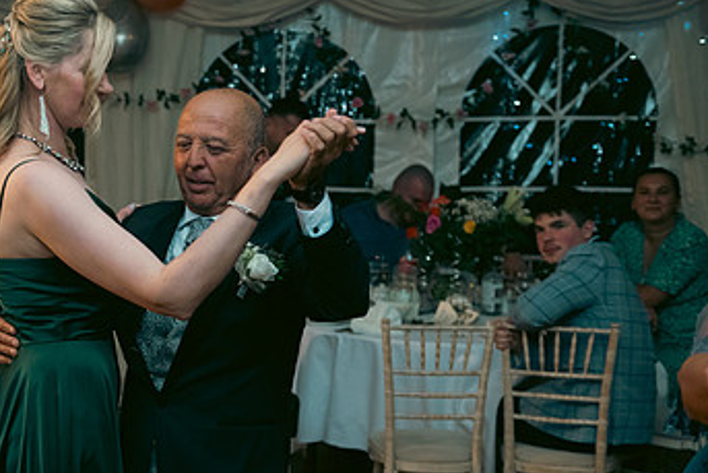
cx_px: 122
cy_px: 303
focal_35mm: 71
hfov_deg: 27.7
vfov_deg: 19.2
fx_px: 1397
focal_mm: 42
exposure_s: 1/160
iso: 800
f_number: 3.5
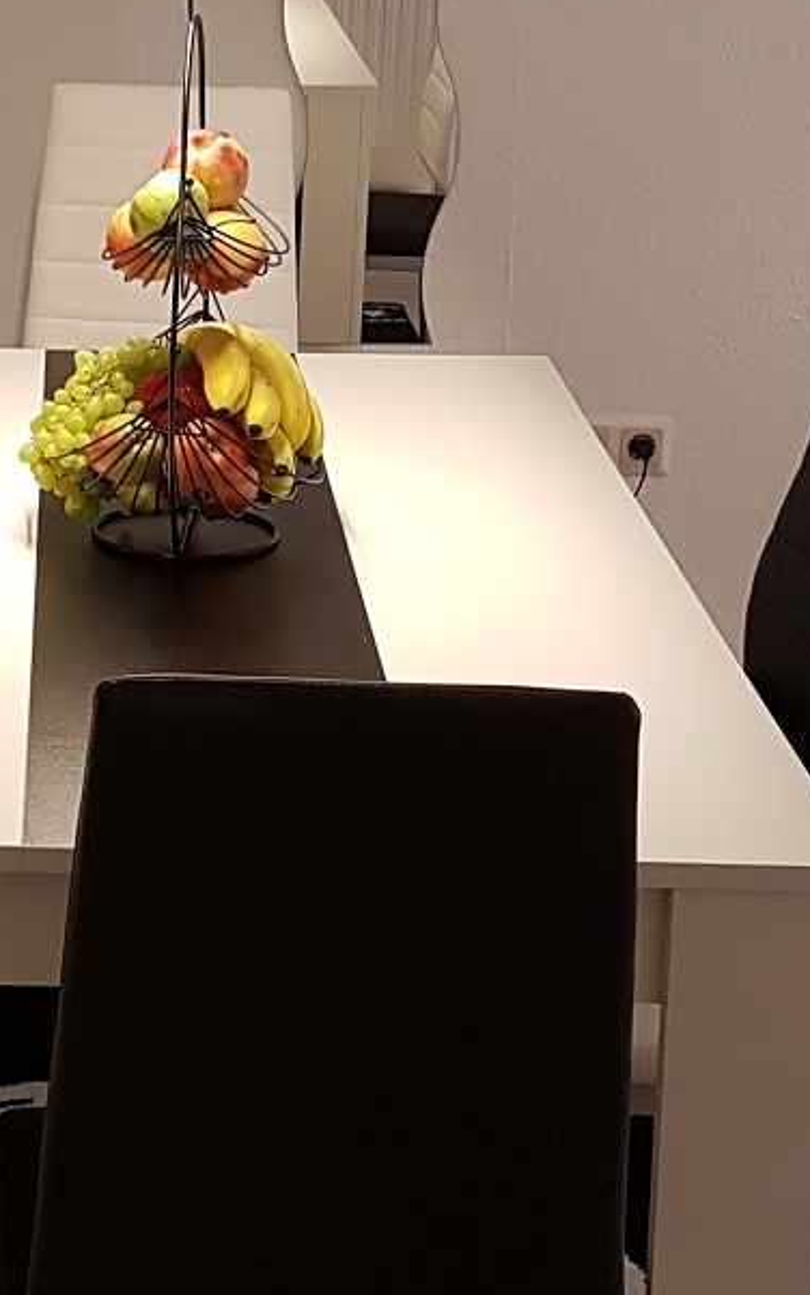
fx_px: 3106
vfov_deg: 23.5
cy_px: 491
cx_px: -4
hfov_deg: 14.6
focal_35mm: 88
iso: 100
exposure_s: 1/50
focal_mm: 4.2
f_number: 1.7
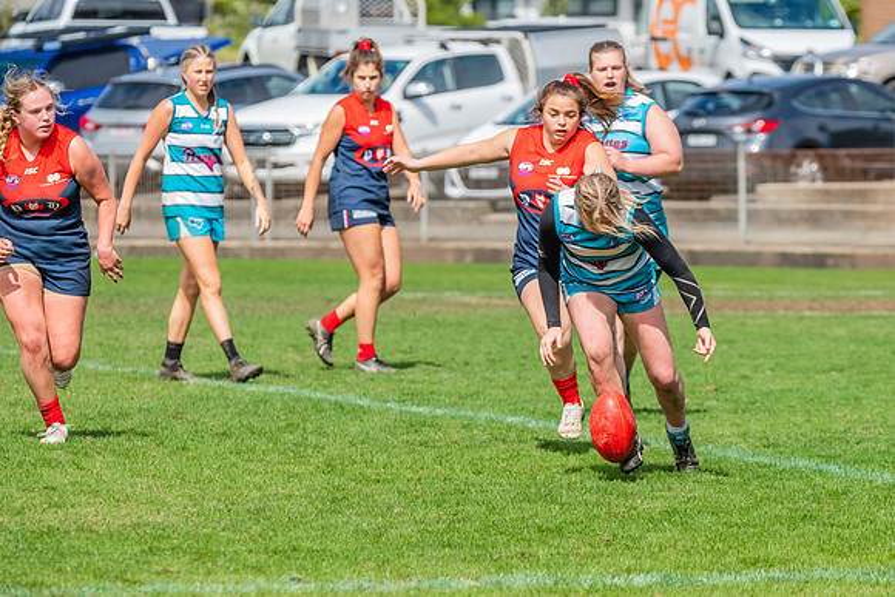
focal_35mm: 326
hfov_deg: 6.3
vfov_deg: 4.2
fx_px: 8105
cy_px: 294
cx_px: 519
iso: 800
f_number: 10
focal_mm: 280
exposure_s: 1/1600
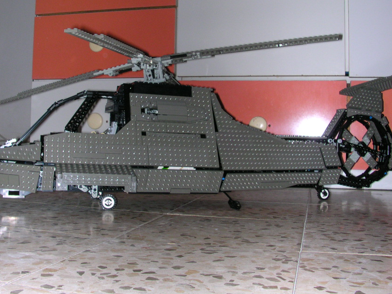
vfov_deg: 32.1
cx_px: 175
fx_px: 509
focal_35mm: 45
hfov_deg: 42.0
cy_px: 125
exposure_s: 1/60
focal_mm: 5.6
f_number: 4.5
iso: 100
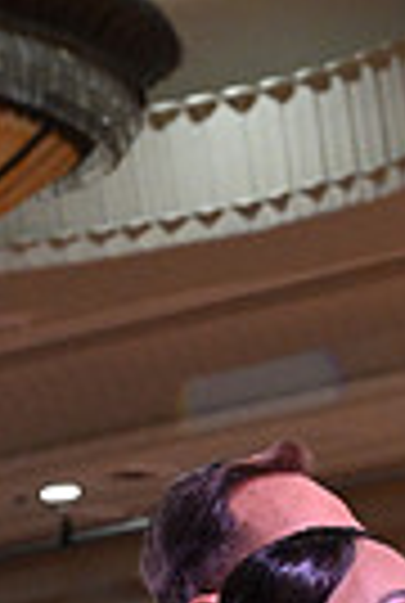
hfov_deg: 5.1
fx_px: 4499
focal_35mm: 268
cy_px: 1300
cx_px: 398
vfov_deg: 7.3
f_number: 7.1
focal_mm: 62
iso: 5000
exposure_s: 1/320
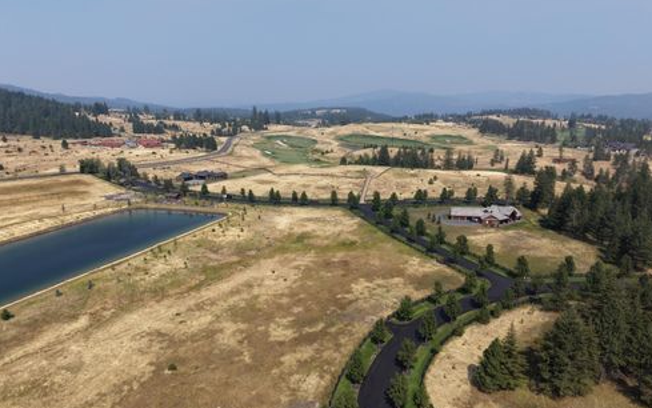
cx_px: 331
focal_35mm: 26
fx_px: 462
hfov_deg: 70.4
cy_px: 219
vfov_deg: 47.6
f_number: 1.8
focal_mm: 8.67
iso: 100
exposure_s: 1/4000
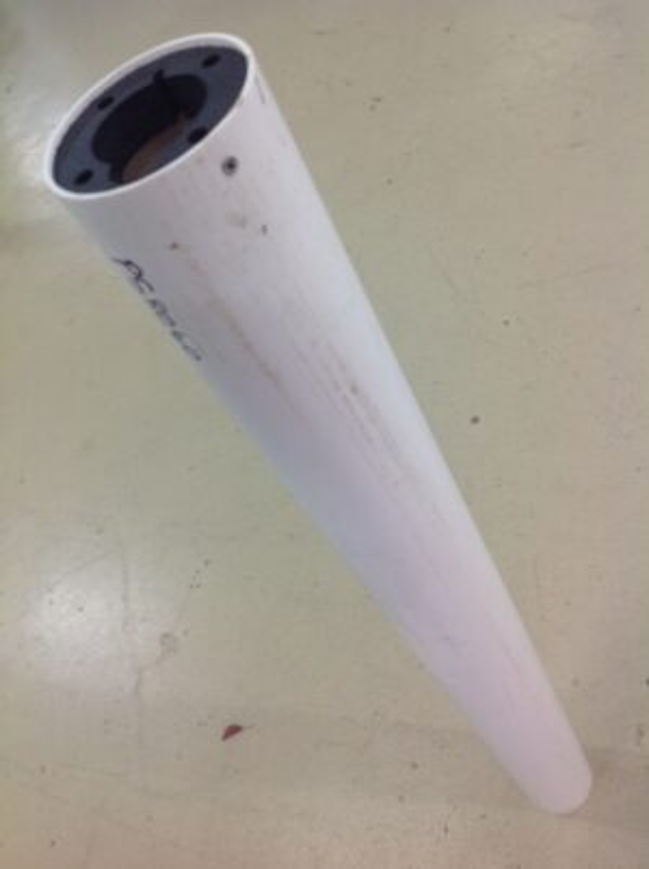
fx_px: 878
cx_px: 324
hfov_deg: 40.6
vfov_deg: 52.7
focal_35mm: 35
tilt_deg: -49.1
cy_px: 434
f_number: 2.4
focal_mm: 4.28
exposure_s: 1/17
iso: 50
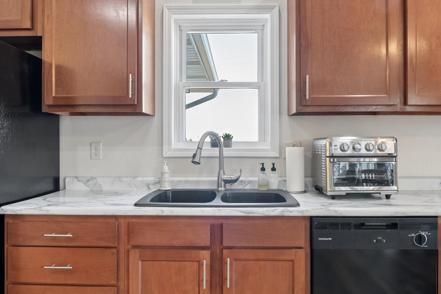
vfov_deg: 51.3
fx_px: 306
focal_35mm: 25
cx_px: 220
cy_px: 146
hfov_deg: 71.5
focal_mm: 14
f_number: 8
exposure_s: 1/10
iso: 500
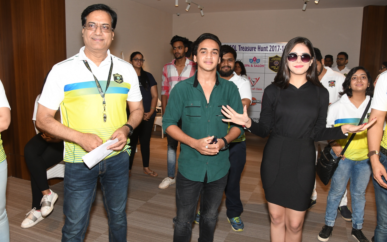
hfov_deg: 64.6
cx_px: 187
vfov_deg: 43.1
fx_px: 306
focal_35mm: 29
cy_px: 114
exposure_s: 1/200
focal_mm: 18
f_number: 6.3
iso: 640
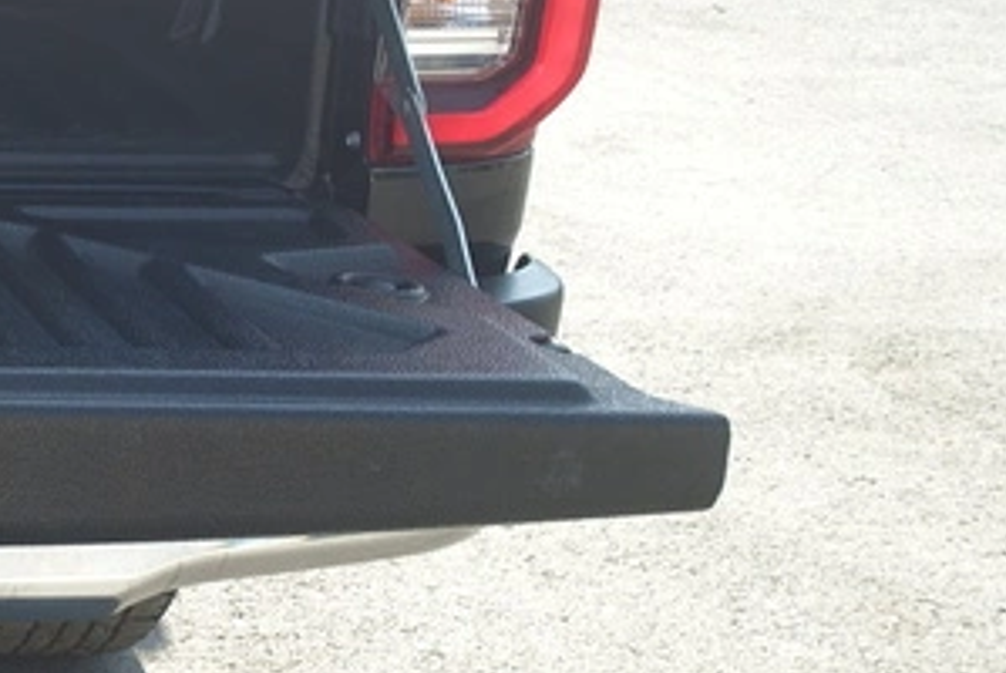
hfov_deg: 20.3
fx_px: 2294
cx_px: -607
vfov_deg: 16.5
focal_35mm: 82
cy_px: 118
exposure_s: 1/160
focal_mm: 8.8
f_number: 4
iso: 125
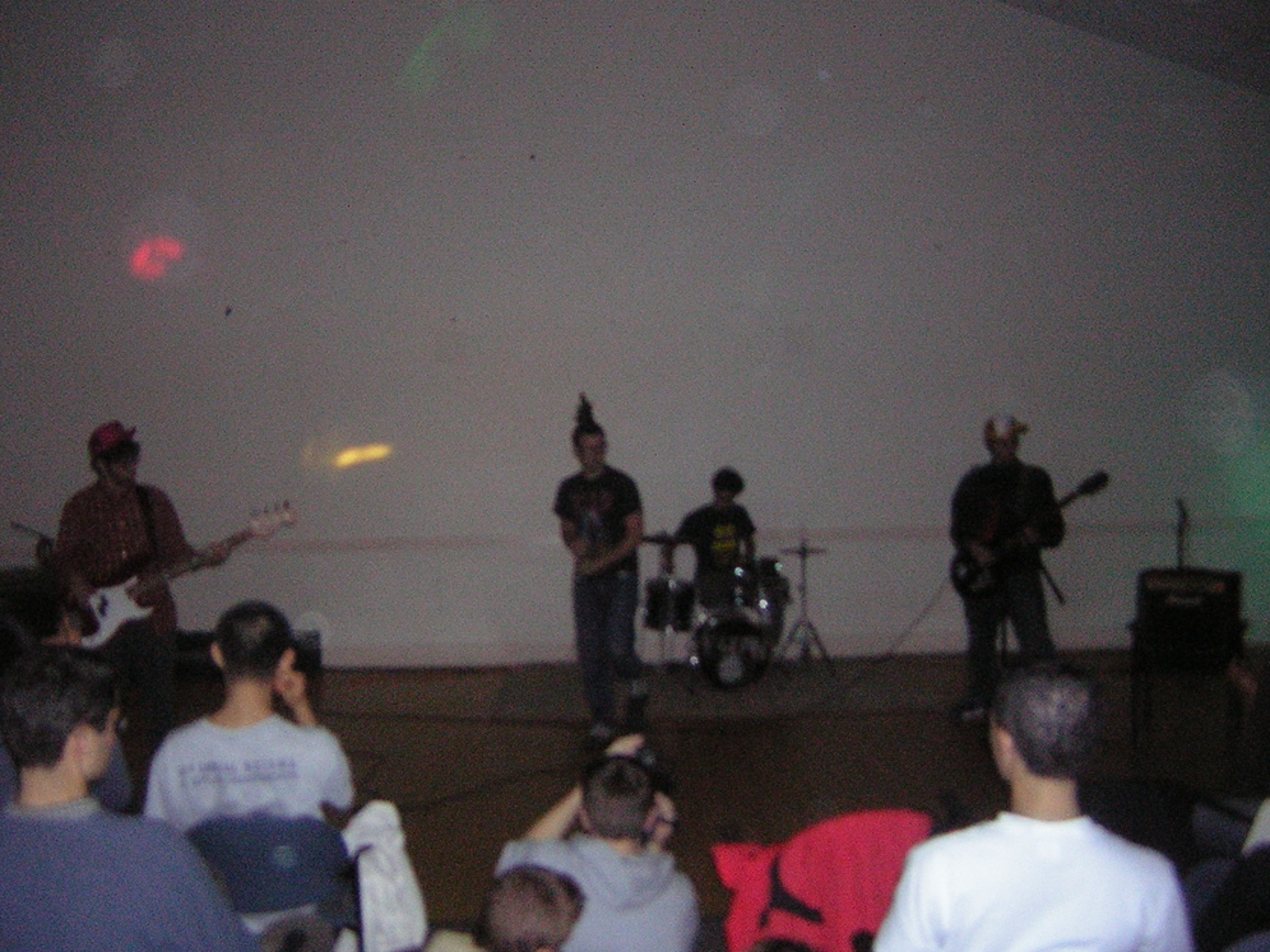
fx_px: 1357
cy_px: 477
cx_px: 640
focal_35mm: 37
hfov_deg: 50.1
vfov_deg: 38.7
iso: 200
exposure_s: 1/60.1
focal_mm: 4.7
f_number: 2.6
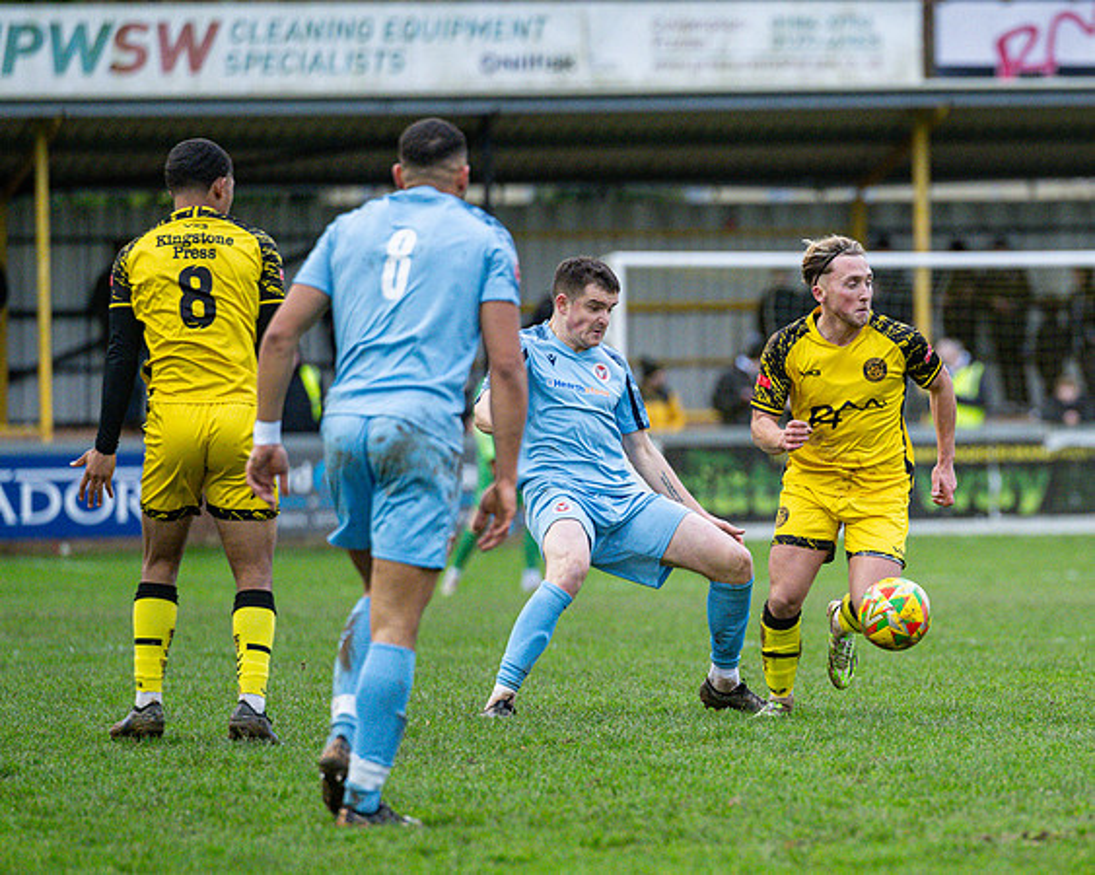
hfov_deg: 5.2
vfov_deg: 4.2
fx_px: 11978
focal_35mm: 370
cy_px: 491
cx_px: 832
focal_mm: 200
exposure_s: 1/1600
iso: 2000
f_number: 2.8
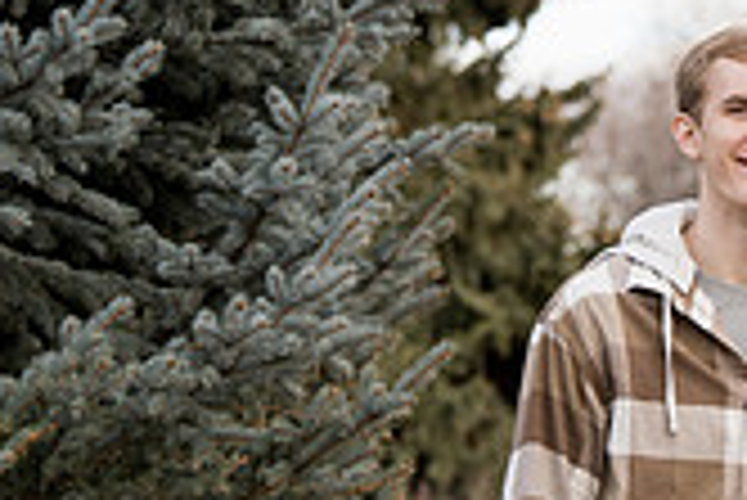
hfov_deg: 8.2
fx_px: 5067
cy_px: 628
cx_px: 1256
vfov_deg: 5.6
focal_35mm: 244
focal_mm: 70
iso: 125
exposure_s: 1/200
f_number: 2.8
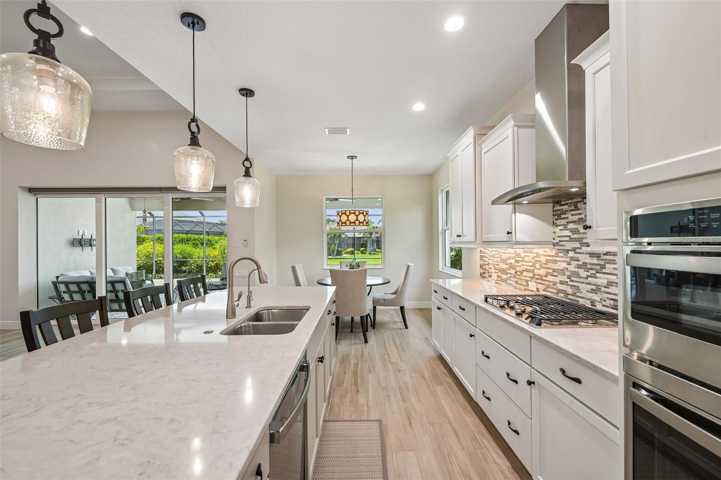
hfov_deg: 100.4
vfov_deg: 77.3
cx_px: 360
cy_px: 240
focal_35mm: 15
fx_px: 300
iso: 400
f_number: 8
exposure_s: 1/80
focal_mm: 15
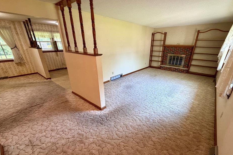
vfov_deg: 73.5
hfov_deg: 96.6
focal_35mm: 16
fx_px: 104
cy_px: 86
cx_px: 125
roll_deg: -0.3
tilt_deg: -22.6
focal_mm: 2.22
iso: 200
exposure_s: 1/60
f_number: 2.2
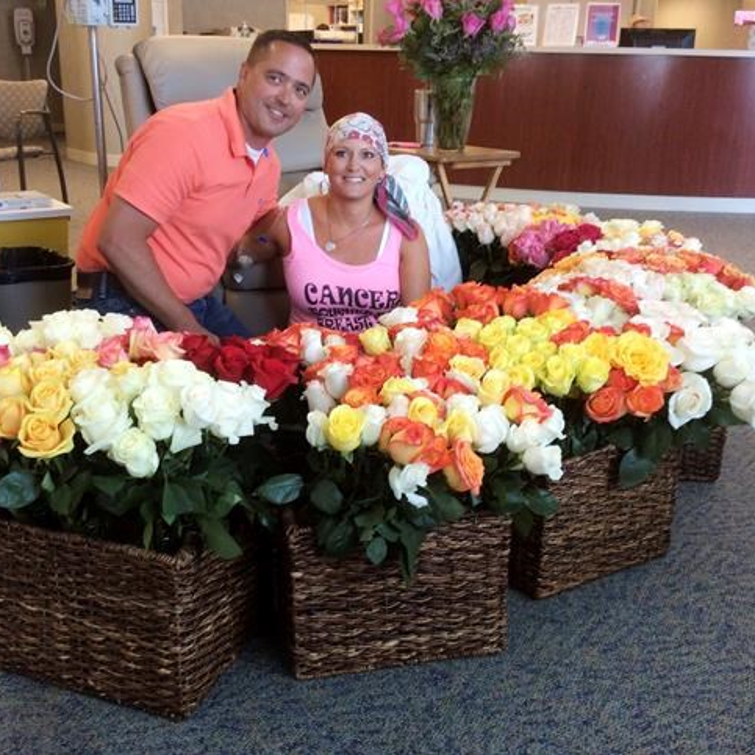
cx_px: 366
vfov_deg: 43.9
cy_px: 378
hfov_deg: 43.9
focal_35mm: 38
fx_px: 938
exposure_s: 1/24
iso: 40
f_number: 2.4
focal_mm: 3.3
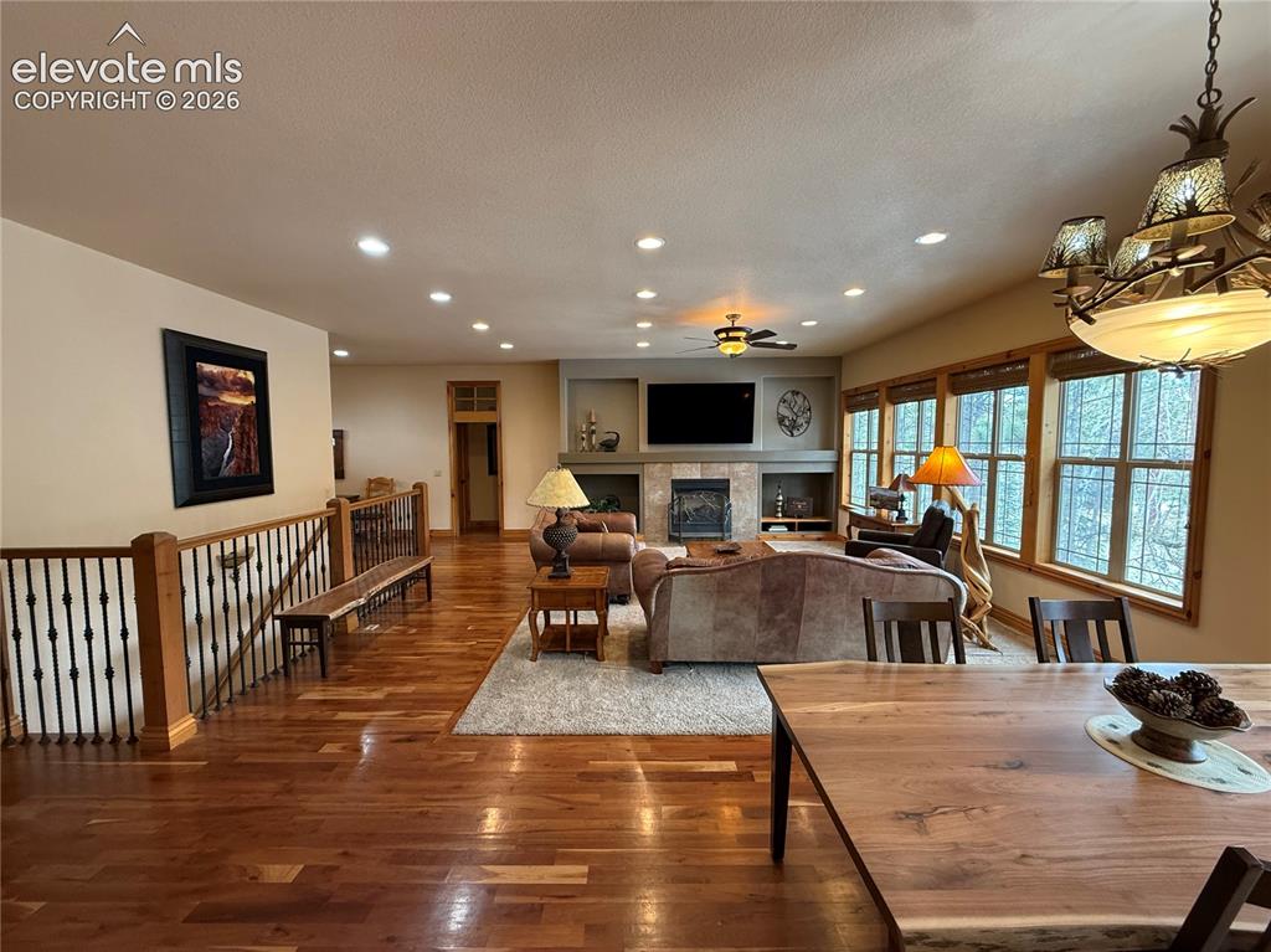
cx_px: 636
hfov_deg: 102.1
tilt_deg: -4.0
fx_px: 514
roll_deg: +0.5
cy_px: 476
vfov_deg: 85.6
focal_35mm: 14
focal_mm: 2.22
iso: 320
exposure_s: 1/60
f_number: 2.2
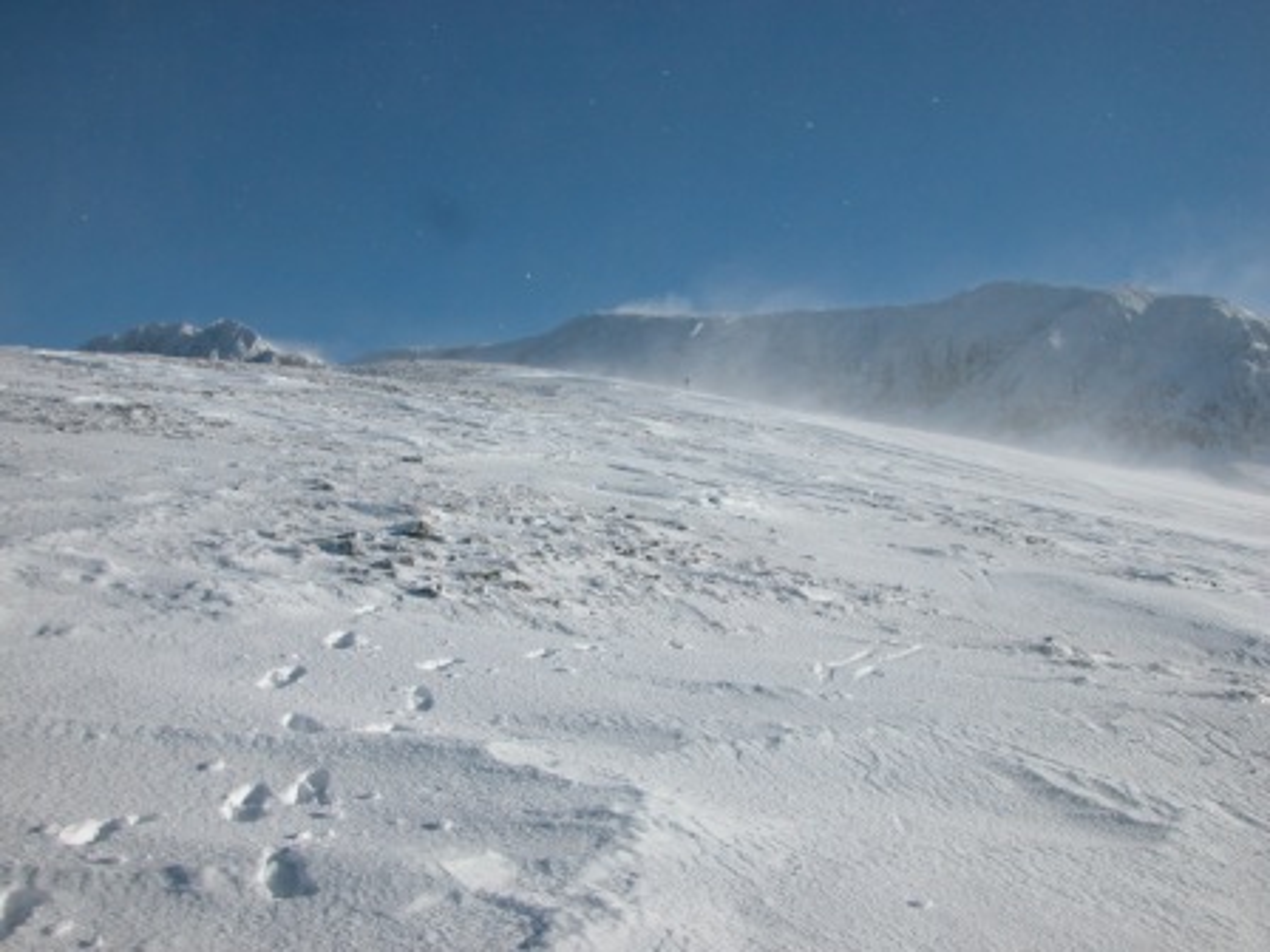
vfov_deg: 40.7
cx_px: 635
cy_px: 476
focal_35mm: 35
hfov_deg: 52.6
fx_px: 1284
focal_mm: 9
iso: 100
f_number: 5
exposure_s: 1/1344
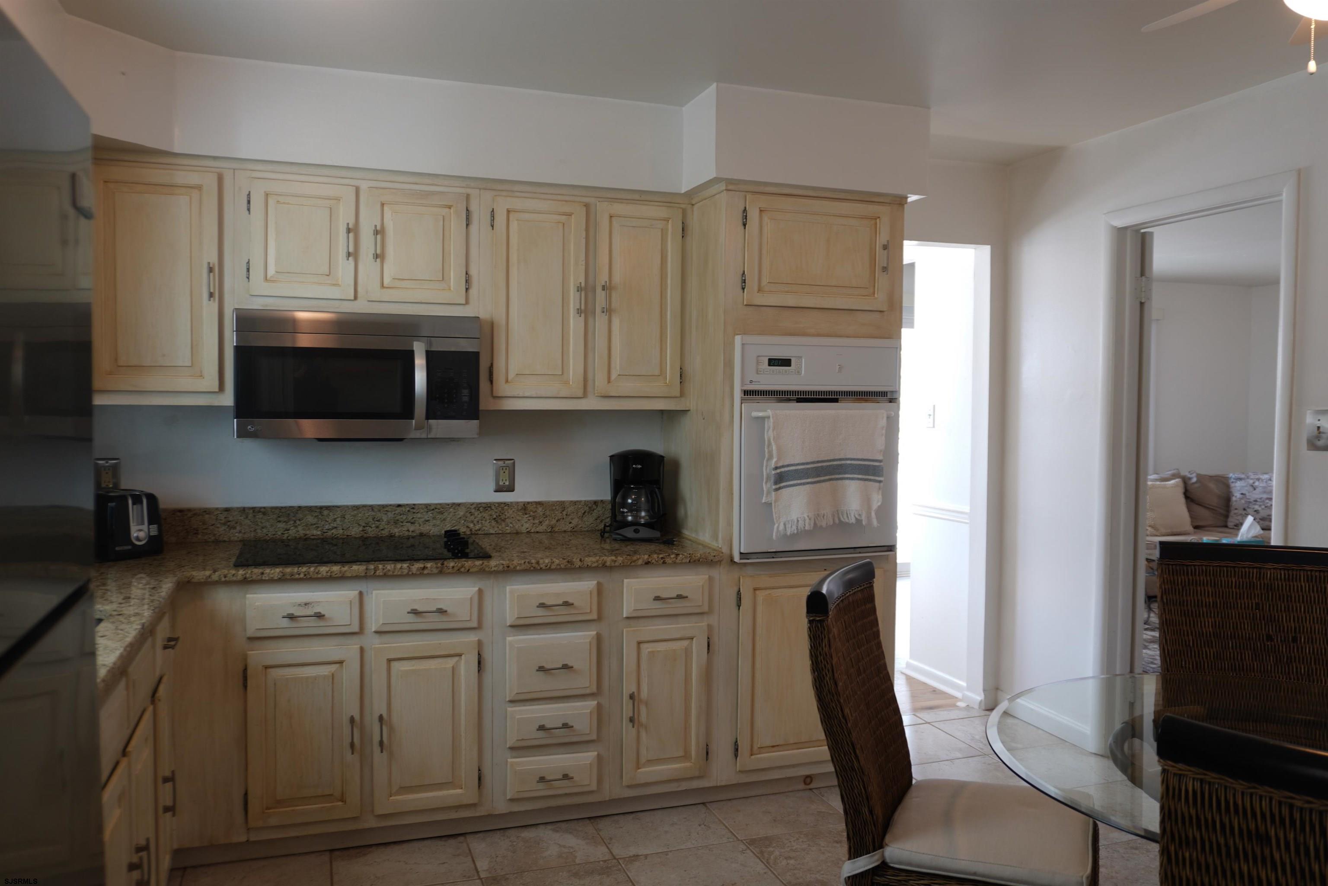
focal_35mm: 28
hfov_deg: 64.6
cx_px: 664
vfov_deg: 45.7
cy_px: 443
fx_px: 1051
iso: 64
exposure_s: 1/13
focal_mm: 19
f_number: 4
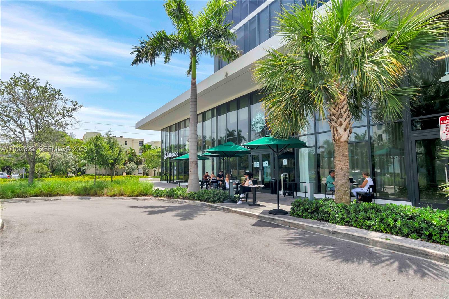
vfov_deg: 67.4
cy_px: 150
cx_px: 224
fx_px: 224
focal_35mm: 18
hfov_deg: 90.0
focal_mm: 12
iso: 200
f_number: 10
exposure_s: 1/400
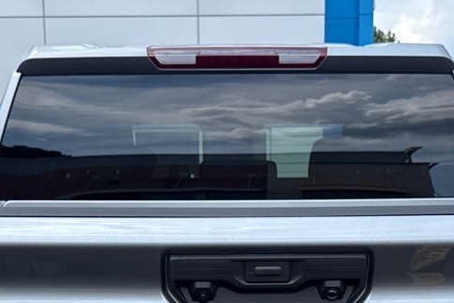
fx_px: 1047
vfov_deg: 15.4
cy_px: 436
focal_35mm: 83
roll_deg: +0.2
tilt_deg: -11.2
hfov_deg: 24.5
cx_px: 240
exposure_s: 1/2299
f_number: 1.78
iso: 100
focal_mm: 6.76
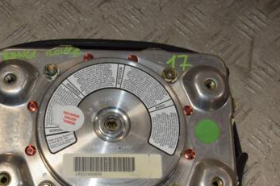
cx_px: 96
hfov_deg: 30.8
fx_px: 504
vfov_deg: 20.8
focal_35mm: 65
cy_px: 134
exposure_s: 1/200
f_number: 13
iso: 800
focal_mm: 25
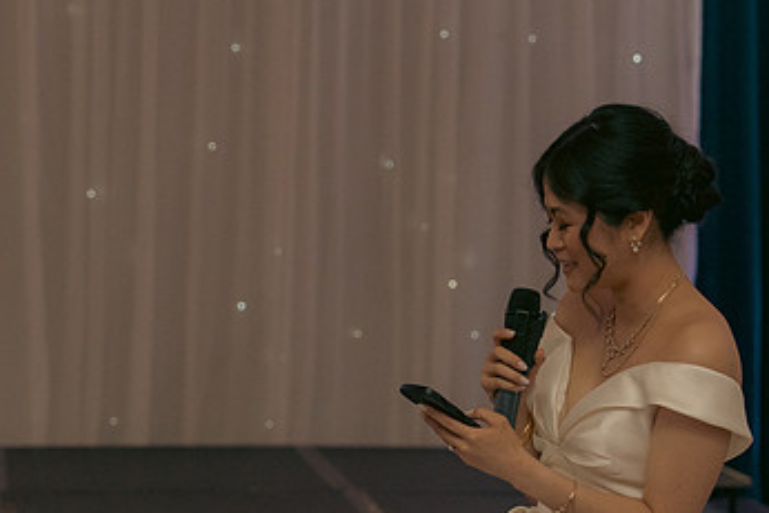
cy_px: 419
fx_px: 3761
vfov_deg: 7.8
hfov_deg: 11.7
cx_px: 251
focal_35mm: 176
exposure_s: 1/160
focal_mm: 70
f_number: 3.5
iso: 2500
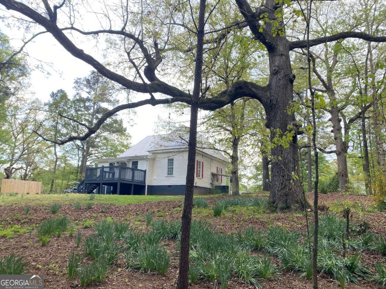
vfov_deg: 53.1
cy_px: 144
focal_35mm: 26
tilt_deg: +12.0
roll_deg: -2.0
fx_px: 290
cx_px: 193
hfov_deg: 67.3
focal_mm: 4.25
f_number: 1.8
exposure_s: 1/244
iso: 32
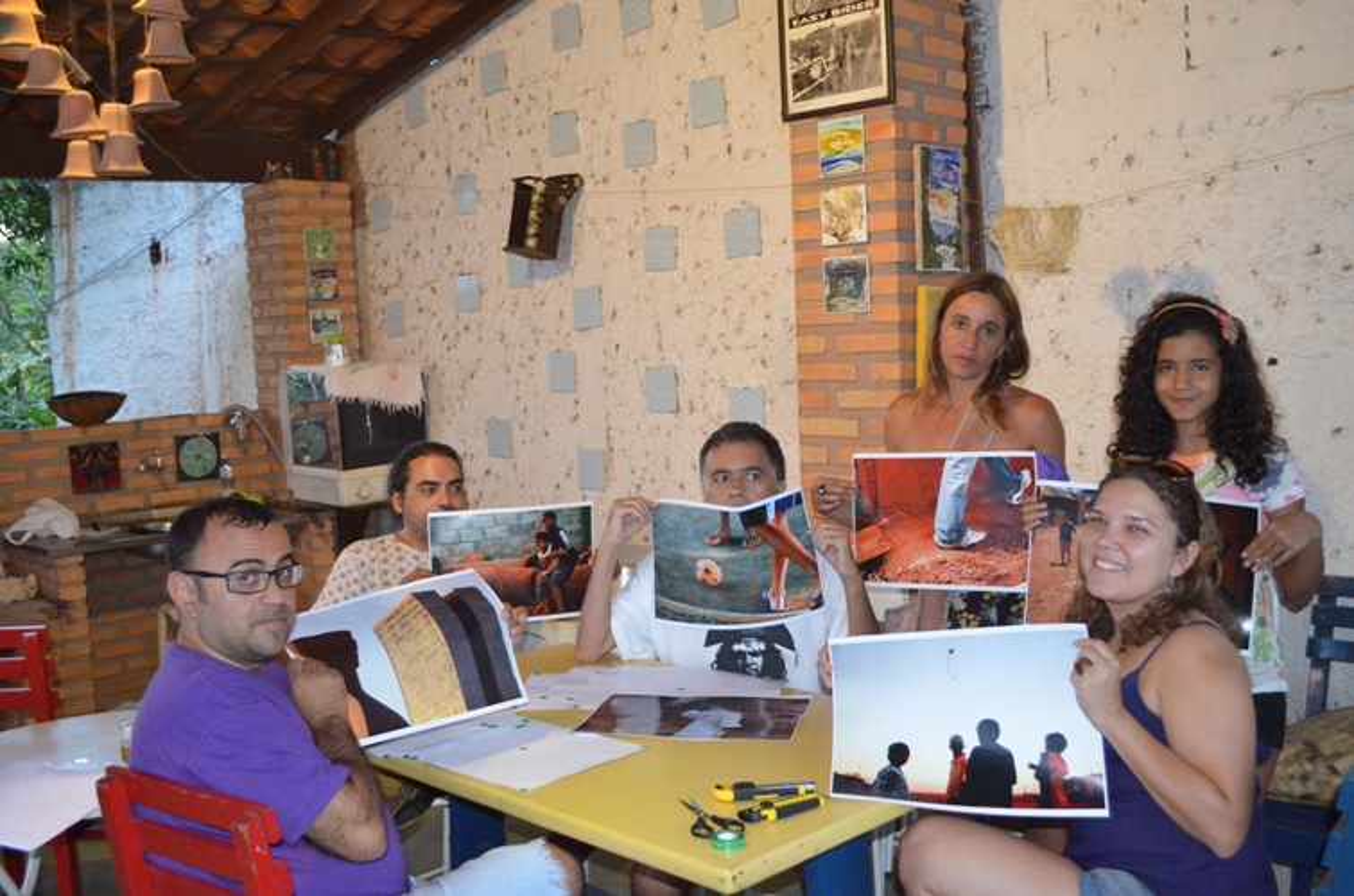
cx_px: 677
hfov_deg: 57.3
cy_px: 448
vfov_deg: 39.8
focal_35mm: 33
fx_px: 1239
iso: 3200
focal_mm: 22
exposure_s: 1/60
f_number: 4
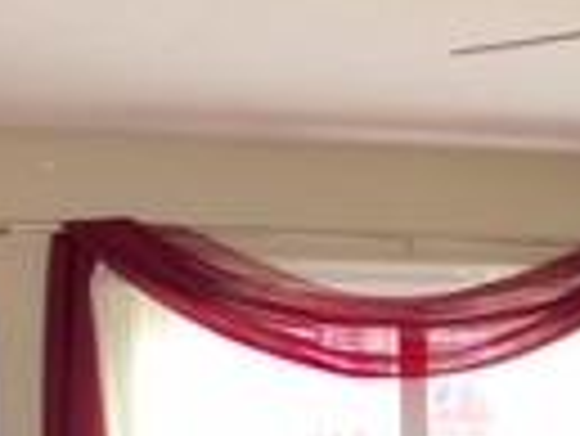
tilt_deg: -1.8
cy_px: 557
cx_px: 773
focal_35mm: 144
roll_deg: +0.1
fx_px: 2415
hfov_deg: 13.2
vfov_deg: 10.1
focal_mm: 4.15
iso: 32
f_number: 2.2
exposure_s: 1/40
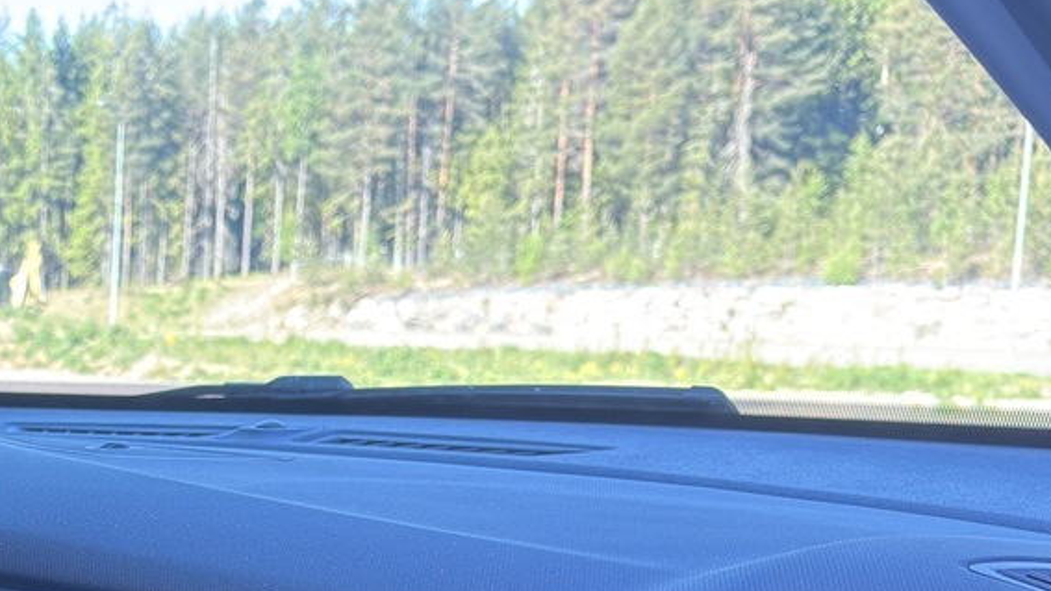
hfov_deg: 23.3
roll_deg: +0.6
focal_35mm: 83
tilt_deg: -14.6
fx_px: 2313
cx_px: -226
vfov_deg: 13.5
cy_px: 947
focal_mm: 6.76
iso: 100
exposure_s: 1/199
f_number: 1.78
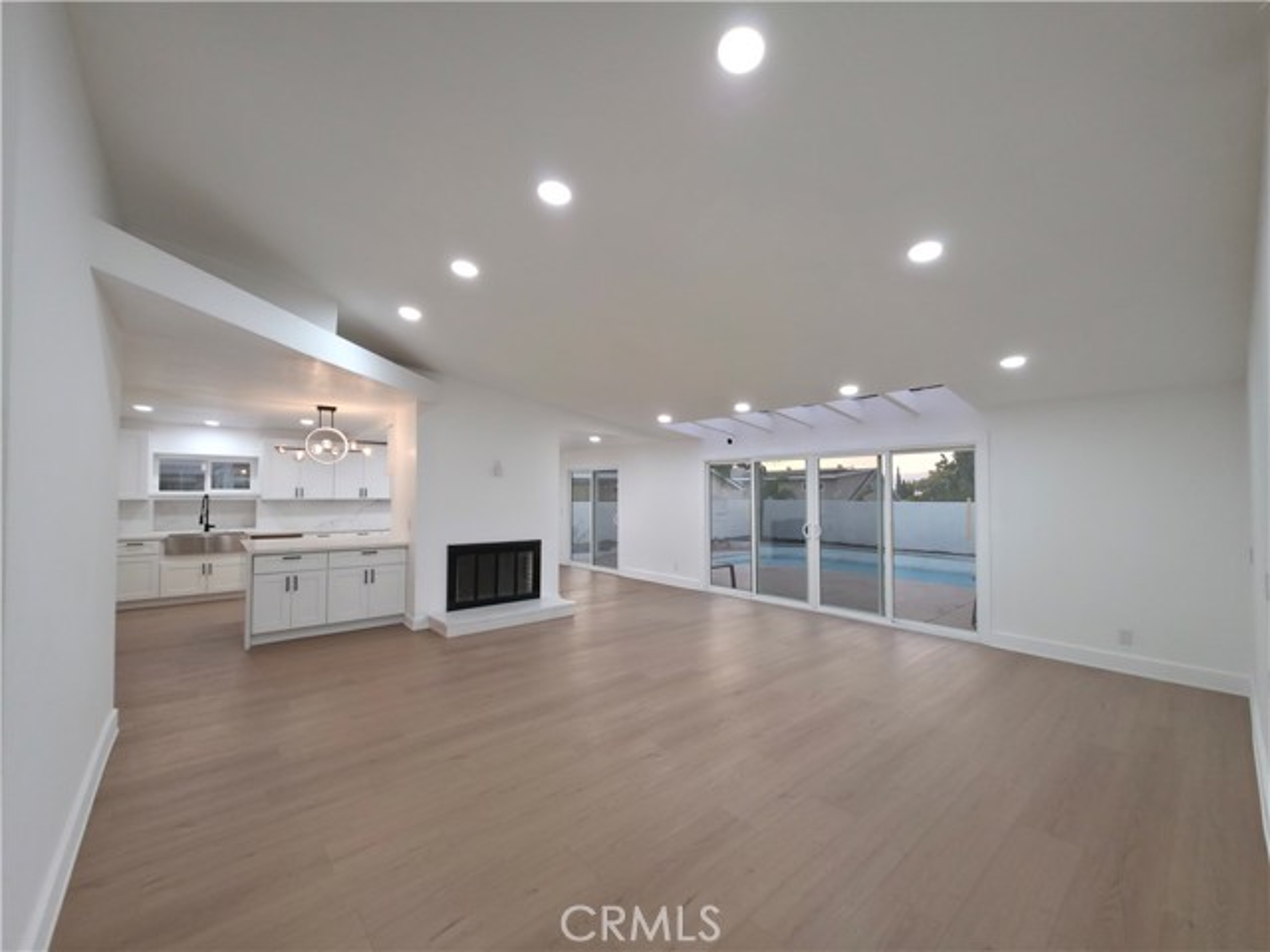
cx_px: 635
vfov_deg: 89.9
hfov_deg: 106.2
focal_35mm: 13
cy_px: 476
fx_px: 477
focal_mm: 2.2
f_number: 1.9
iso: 100
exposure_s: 1/60
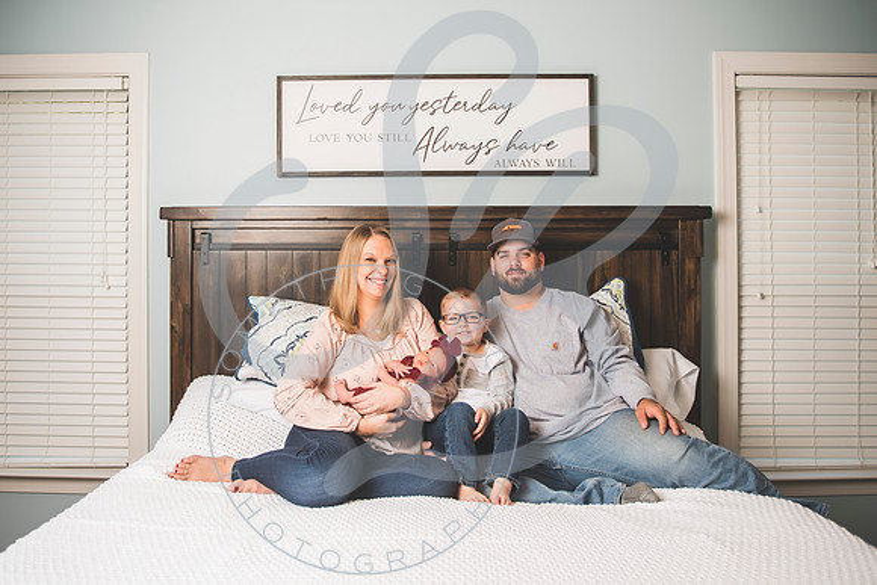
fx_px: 724
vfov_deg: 43.7
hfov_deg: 62.3
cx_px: 417
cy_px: 231
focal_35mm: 30
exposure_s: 1/100
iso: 100
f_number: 2.8
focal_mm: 24
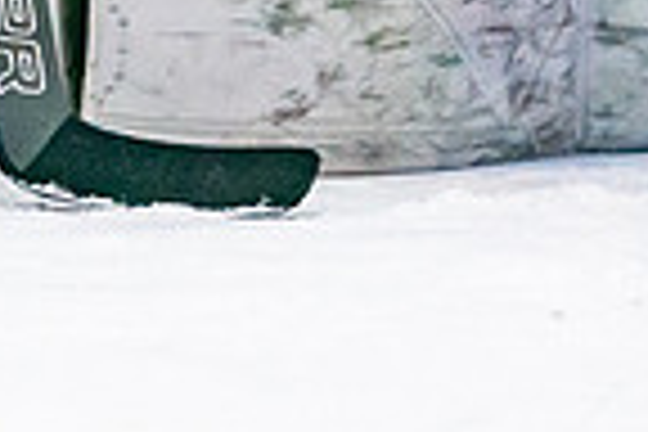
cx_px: 326
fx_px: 18485
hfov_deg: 2.0
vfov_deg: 1.3
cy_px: 104
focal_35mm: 1027
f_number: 2.8
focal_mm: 161
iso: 3200
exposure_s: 1/1250
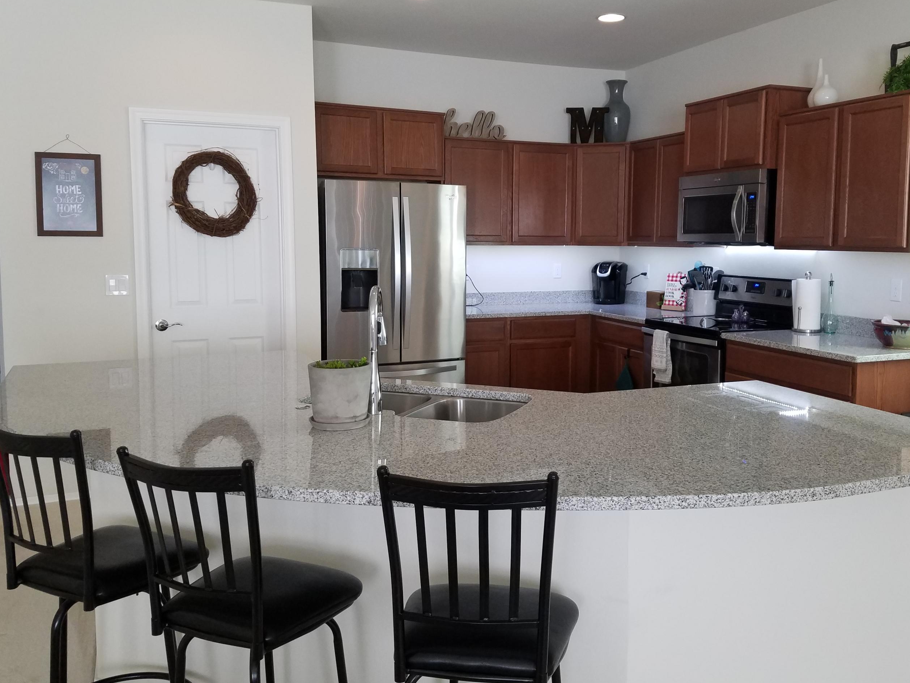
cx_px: 537
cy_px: 303
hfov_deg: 58.0
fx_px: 815
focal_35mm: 31
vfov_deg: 45.4
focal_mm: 4.2
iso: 125
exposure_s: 1/60
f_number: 1.7
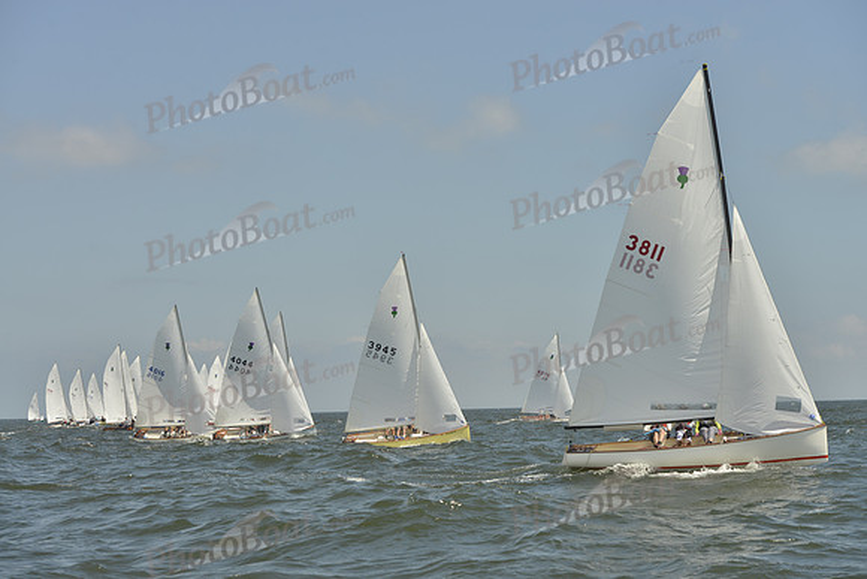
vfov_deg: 19.5
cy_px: 290
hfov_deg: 28.8
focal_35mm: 70
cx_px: 434
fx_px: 1686
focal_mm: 70
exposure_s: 1/1250
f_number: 8
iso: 200
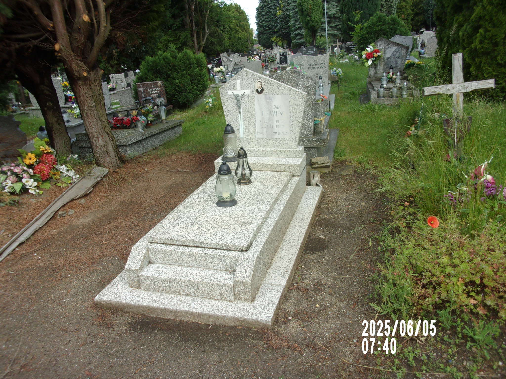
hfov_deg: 63.4
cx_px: 253
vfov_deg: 49.7
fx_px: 409
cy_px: 190
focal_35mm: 28
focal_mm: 5.1
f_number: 3.9
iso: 80
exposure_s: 1/200
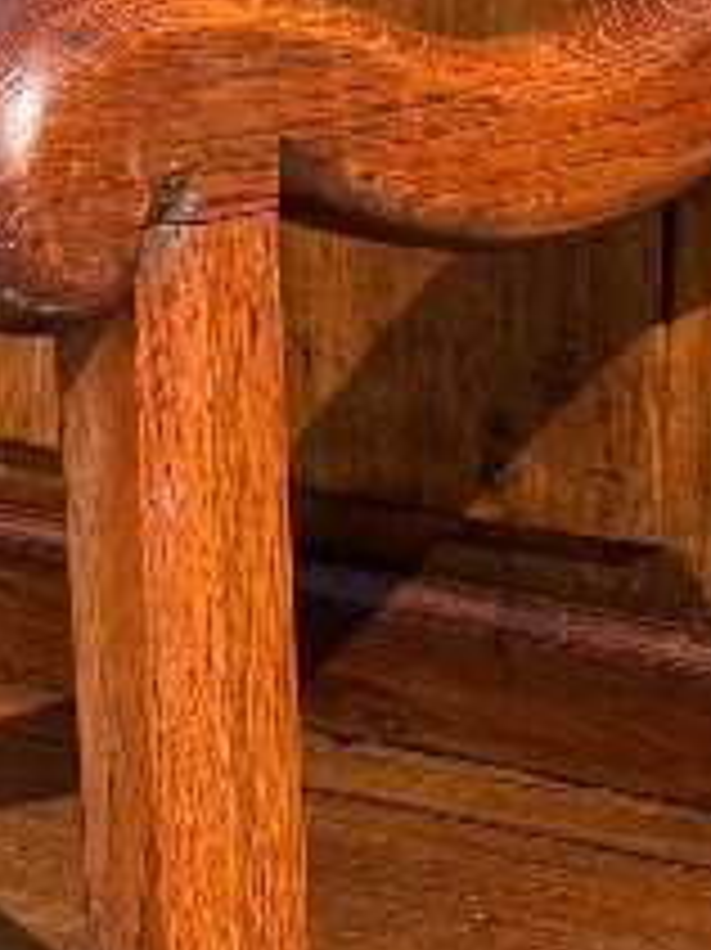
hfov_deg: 10.0
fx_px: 4057
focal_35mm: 148
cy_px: 644
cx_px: 288
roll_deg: -1.1
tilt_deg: -13.9
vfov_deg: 13.3
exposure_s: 1/2865
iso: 50
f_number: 1.6
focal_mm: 5.96
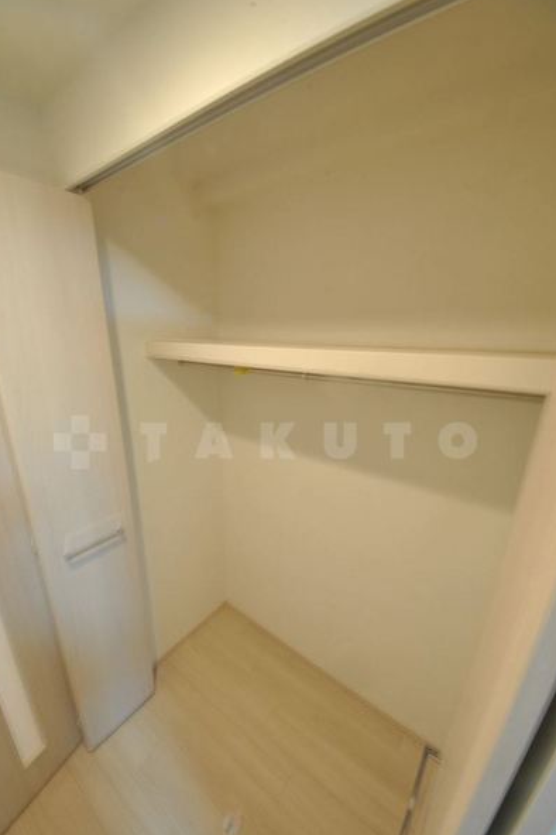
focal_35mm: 13
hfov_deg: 85.4
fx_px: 301
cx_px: 265
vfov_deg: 108.2
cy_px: 442
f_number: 11
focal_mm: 8
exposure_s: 1/1.6
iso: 220
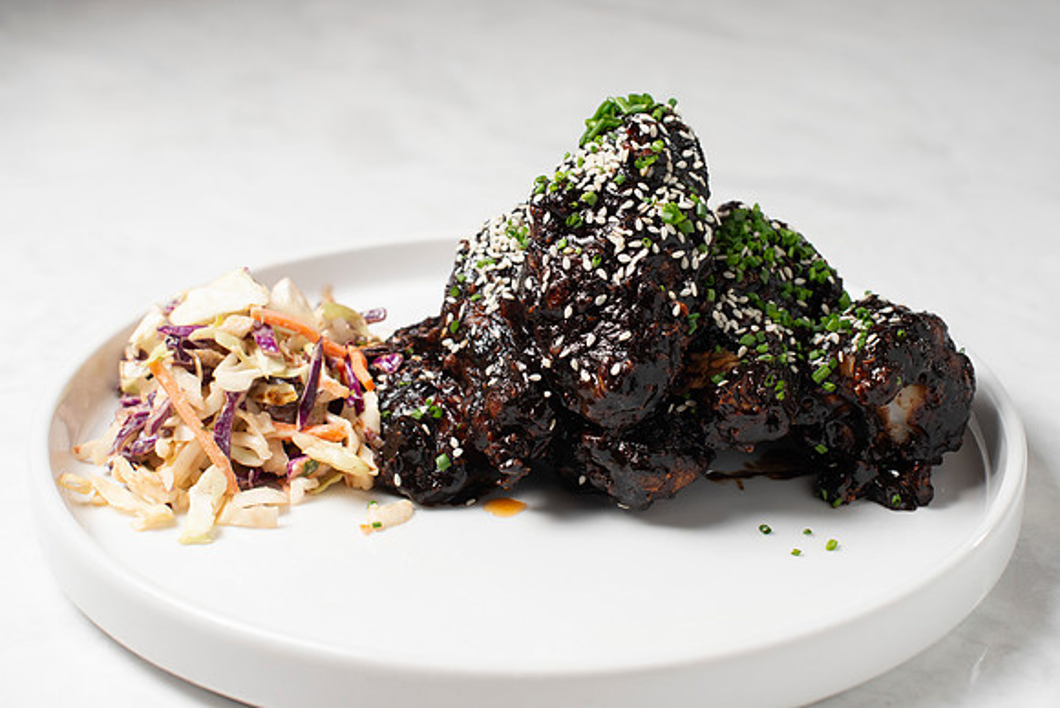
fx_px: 1685
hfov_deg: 34.9
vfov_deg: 23.7
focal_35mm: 57
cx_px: 565
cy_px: 308
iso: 250
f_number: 5.6
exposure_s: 1/250
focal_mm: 50
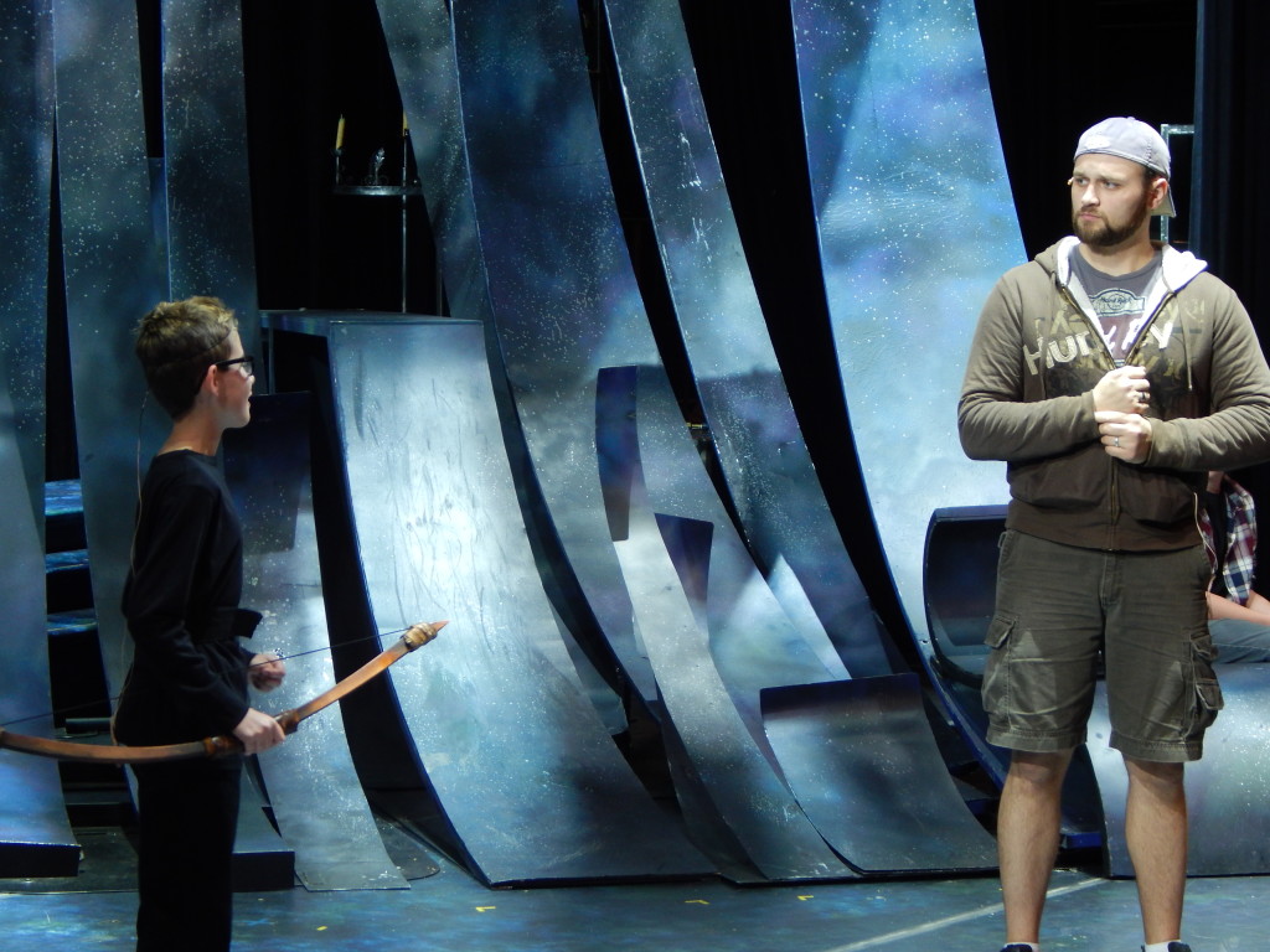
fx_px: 3412
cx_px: 635
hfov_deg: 21.1
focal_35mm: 93
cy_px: 476
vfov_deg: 15.9
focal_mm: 16.6
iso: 220
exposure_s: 1/30
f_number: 4.4
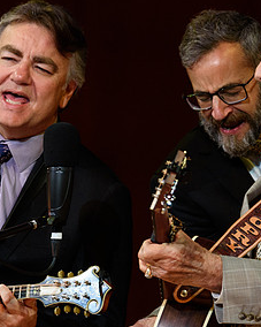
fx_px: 7217
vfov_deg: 2.6
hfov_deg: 2.1
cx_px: 204
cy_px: 125
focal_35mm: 747
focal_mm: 390
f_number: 6
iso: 2500
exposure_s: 1/320
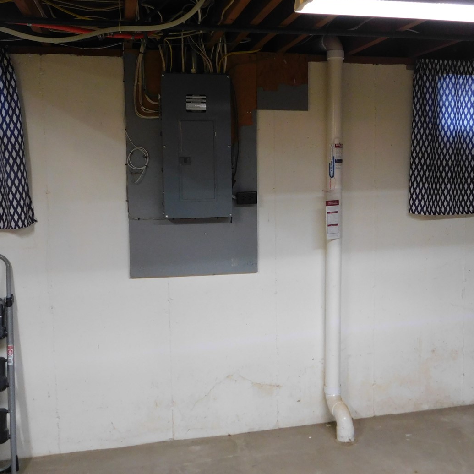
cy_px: 228
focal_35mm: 41
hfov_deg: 40.7
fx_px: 635
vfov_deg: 40.9
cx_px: 290
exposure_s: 1/30
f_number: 3.2
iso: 320
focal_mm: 5.3
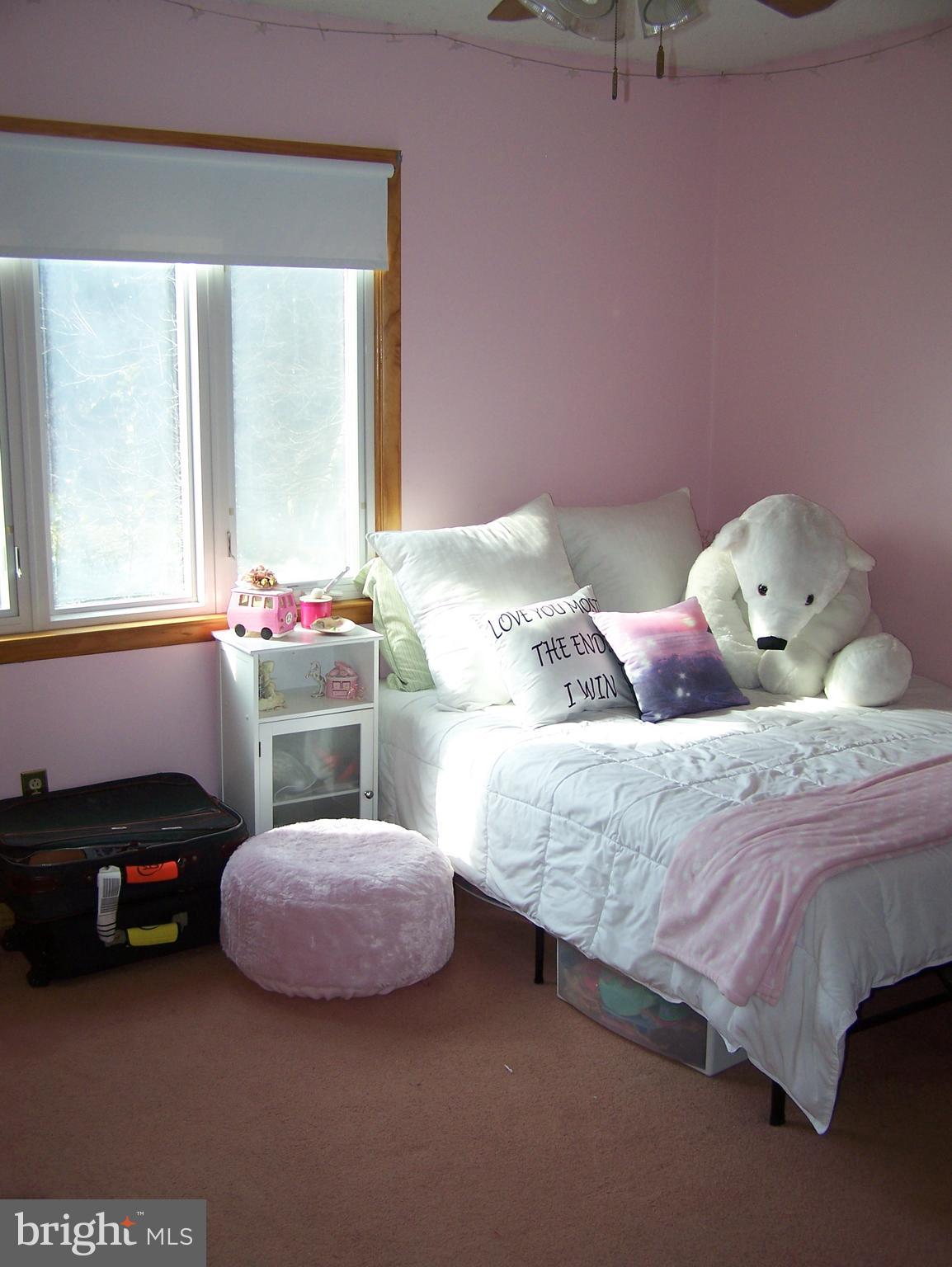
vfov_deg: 48.9
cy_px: 634
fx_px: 1392
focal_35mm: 38
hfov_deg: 37.8
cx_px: 476
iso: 80
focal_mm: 6.3
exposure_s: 1/100
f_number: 2.8
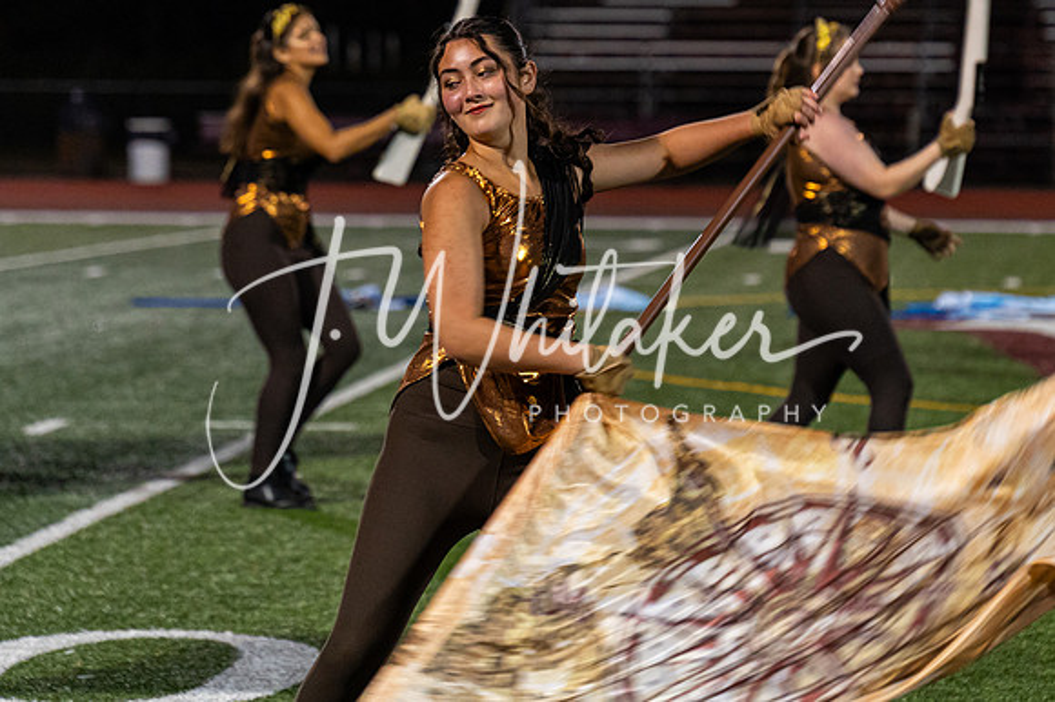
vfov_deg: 7.0
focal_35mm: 195
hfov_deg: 10.5
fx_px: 5719
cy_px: 214
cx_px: 613
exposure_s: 1/250
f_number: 4
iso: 3200
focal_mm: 135
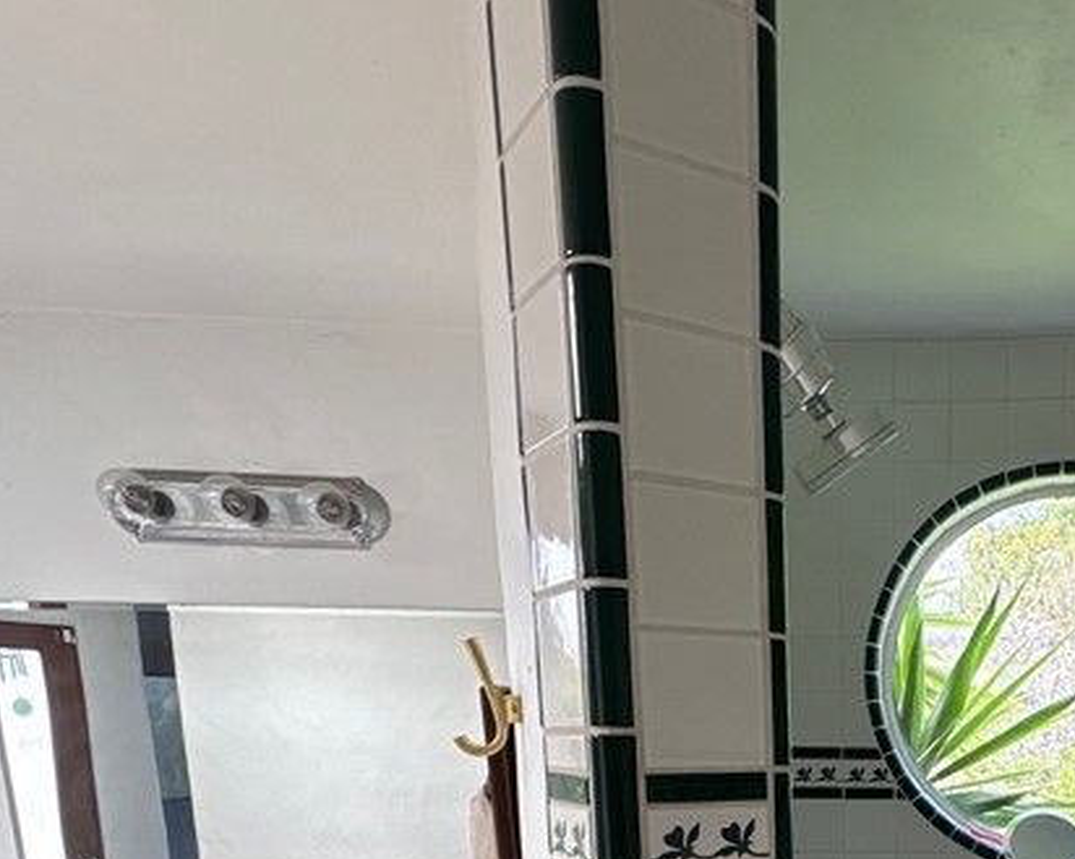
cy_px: 979
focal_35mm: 34
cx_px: 934
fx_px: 1081
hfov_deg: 48.3
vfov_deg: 35.8
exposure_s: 1/99
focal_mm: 2.22
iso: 64
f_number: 2.2
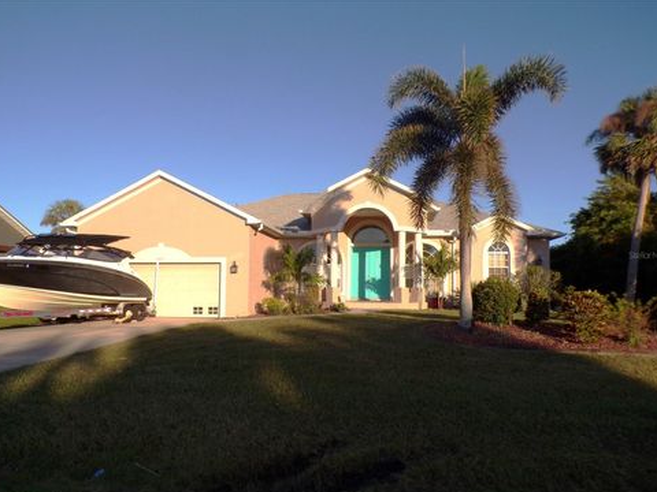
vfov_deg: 54.9
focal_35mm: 25
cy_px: 255
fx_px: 474
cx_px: 327
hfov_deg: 69.4
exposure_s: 1/340
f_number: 5.8
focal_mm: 4.3
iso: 80
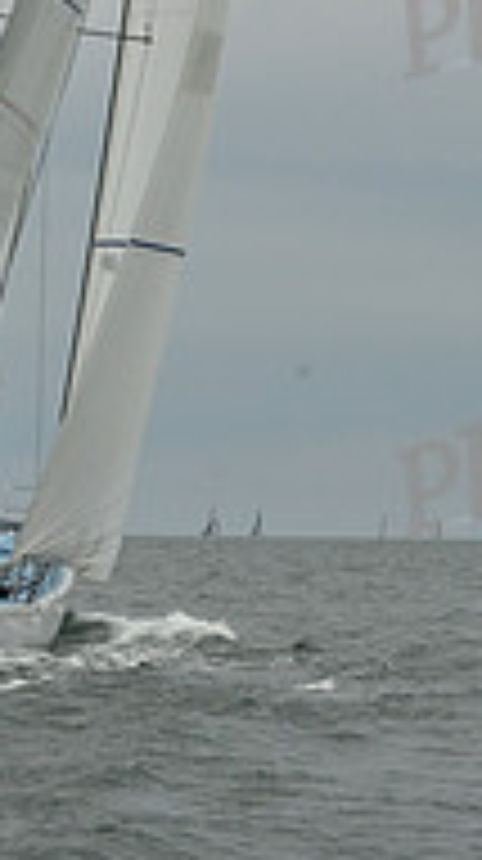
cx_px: 164
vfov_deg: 9.5
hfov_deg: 5.4
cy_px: -207
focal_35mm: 223
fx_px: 5083
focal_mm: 70
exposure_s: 1/1000
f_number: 13
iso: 320
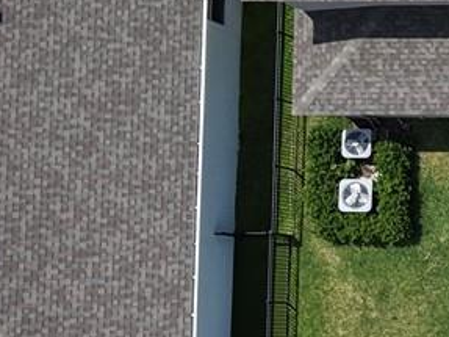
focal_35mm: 134
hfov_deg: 11.9
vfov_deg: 11.1
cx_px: 1086
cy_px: 205
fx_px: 1737
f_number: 1.8
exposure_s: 1/4000
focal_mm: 8.67
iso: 110
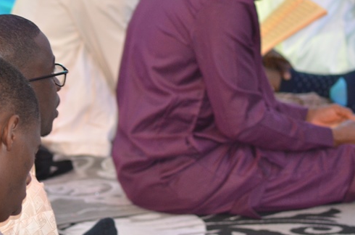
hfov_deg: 6.9
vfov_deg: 4.6
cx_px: 164
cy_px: 172
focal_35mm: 298
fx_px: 2931
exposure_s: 1/60
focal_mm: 95
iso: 800
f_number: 4
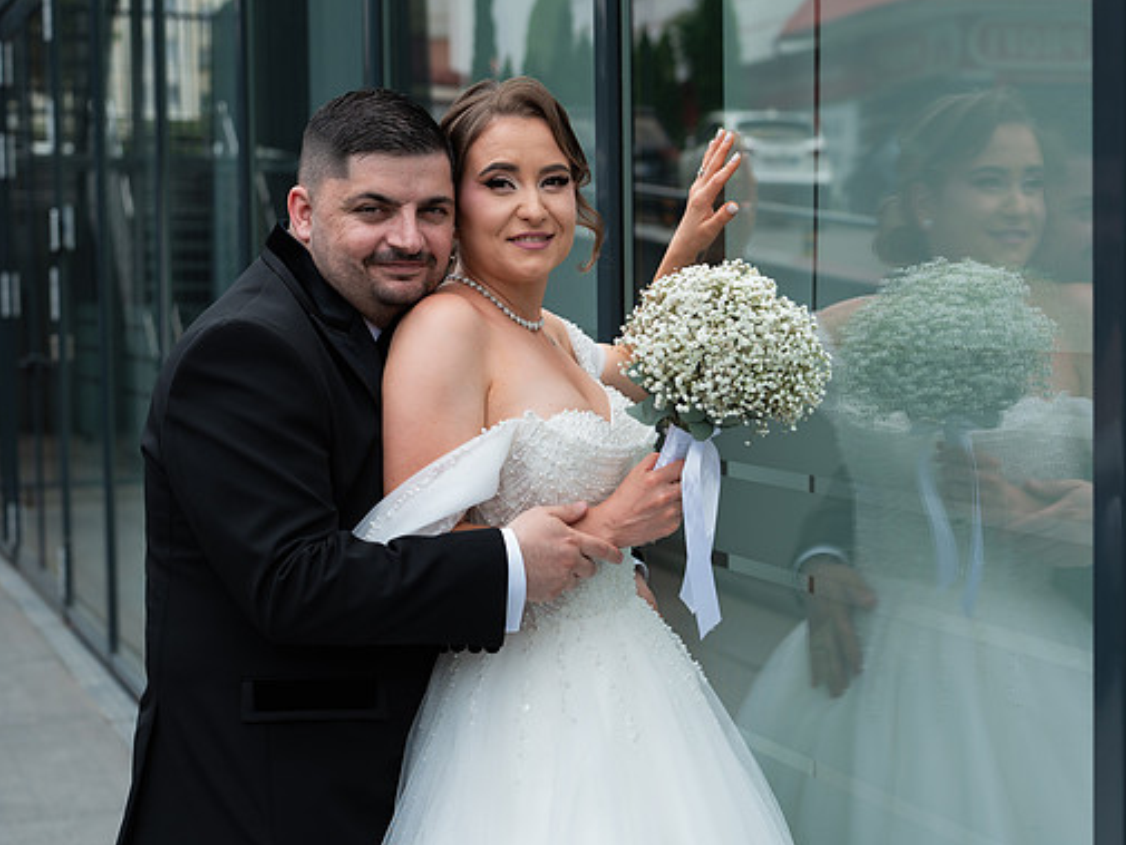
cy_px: 402
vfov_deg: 22.6
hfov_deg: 29.8
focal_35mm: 65
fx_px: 2115
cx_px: 553
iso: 200
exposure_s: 1/800
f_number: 3.5
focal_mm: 54
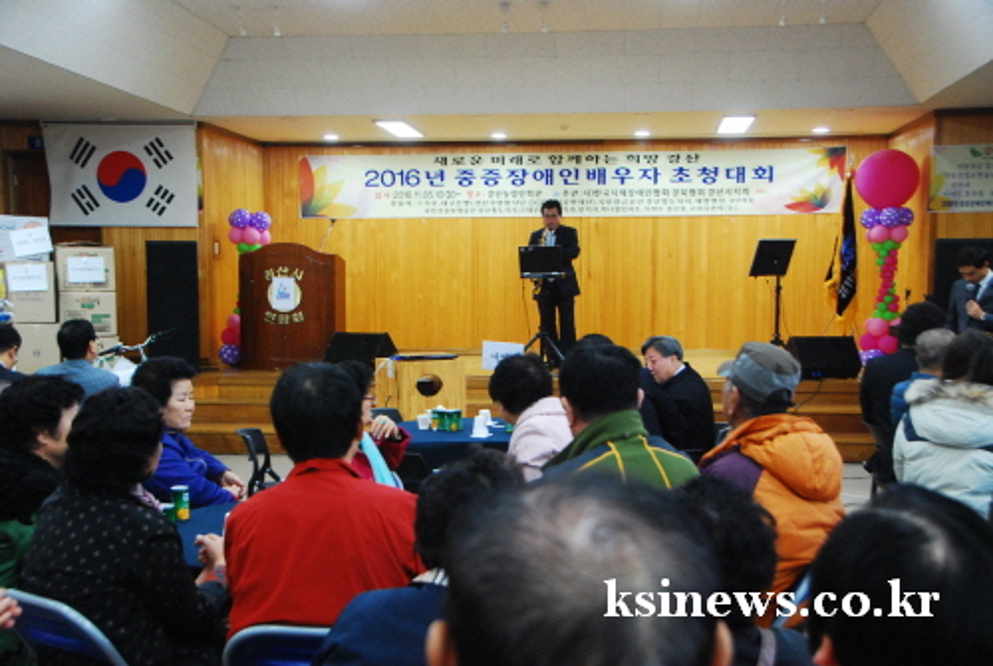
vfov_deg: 29.0
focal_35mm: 46
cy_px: 333
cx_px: 496
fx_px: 1285
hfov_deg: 42.3
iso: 1250
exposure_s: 1/60
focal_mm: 31
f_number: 5.6
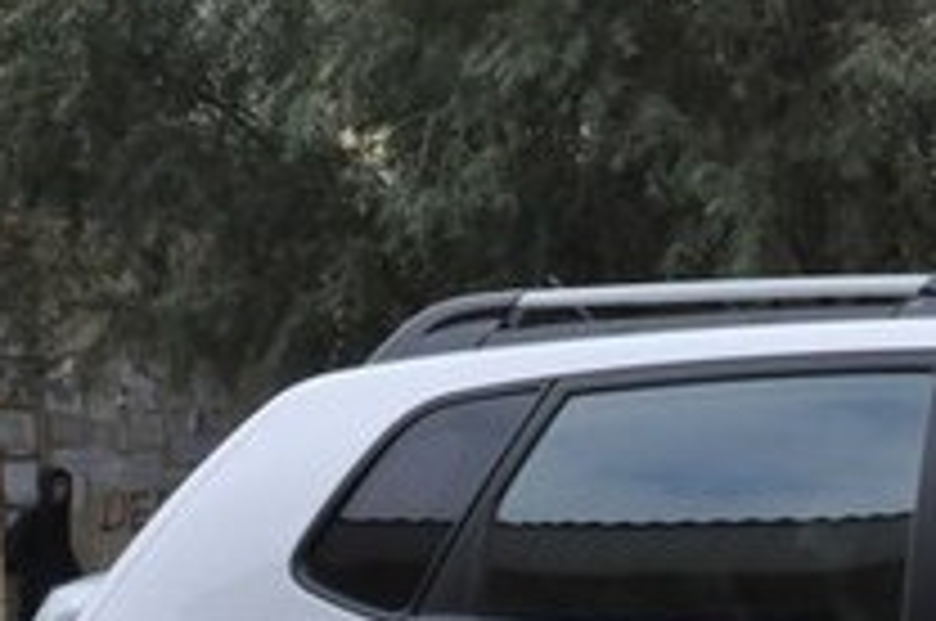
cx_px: 1359
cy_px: 788
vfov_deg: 11.7
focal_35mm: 114
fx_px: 2959
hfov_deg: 16.5
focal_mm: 24
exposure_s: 1/250
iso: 1250
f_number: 16
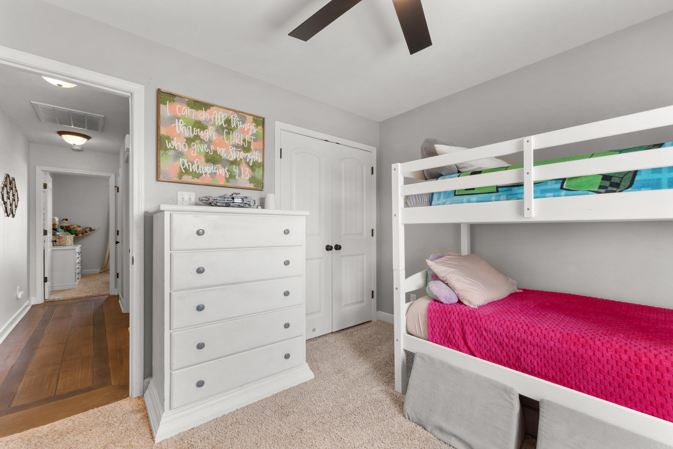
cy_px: 224
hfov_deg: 100.4
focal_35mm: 15
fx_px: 280
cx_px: 336
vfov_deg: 77.3
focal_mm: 10
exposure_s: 1/5
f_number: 8
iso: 320
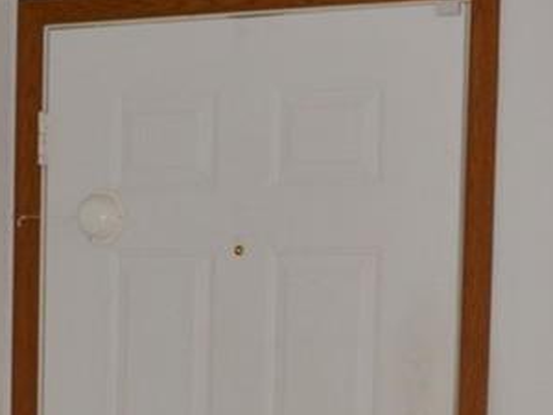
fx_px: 2045
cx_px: 358
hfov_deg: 15.4
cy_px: 535
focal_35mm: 128
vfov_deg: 11.3
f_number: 4.2
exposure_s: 1/60
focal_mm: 26
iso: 450
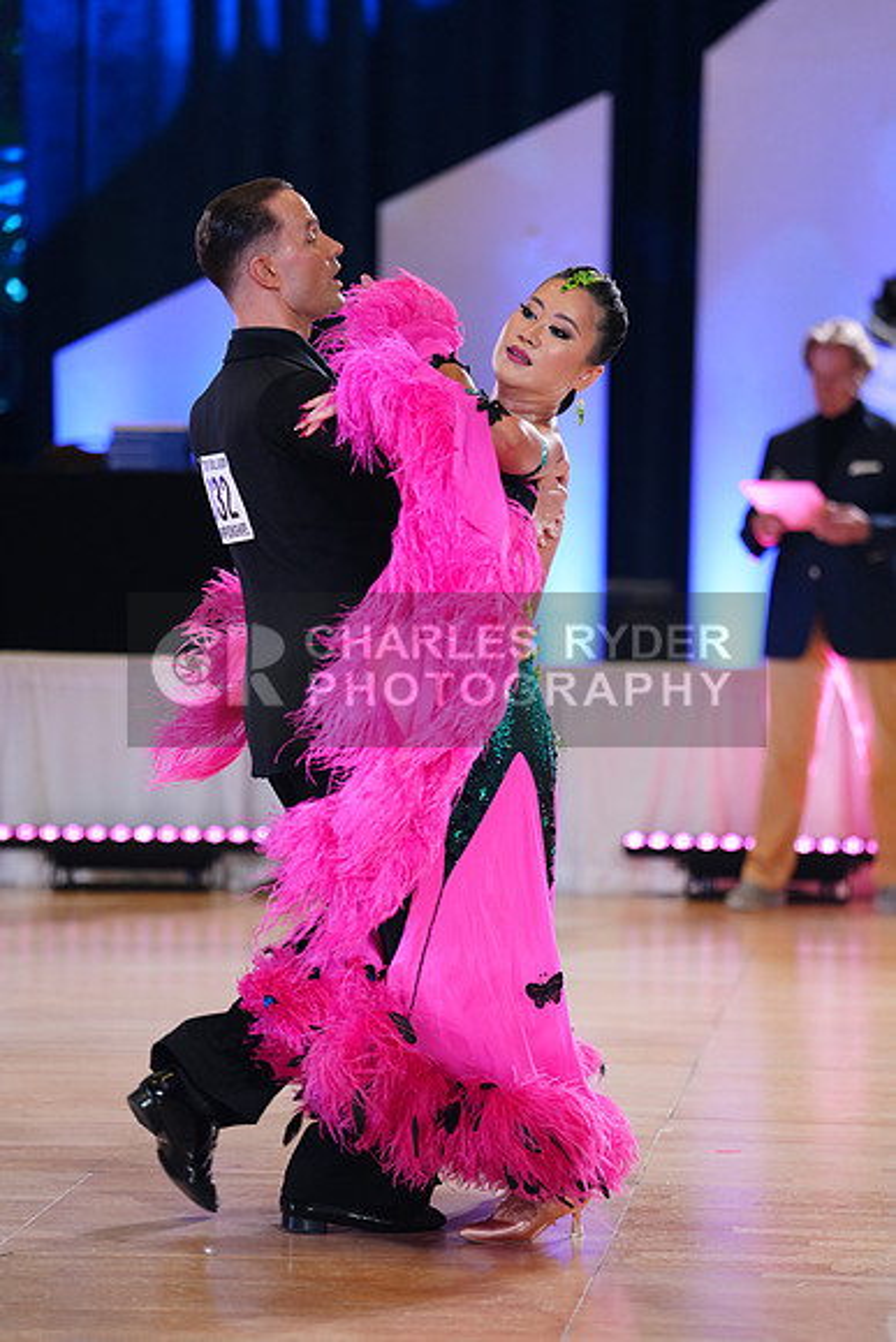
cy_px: 671
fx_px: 5111
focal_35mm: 137
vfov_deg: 15.0
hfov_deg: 10.0
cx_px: 448
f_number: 2.8
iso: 2000
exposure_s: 1/400
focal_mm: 137
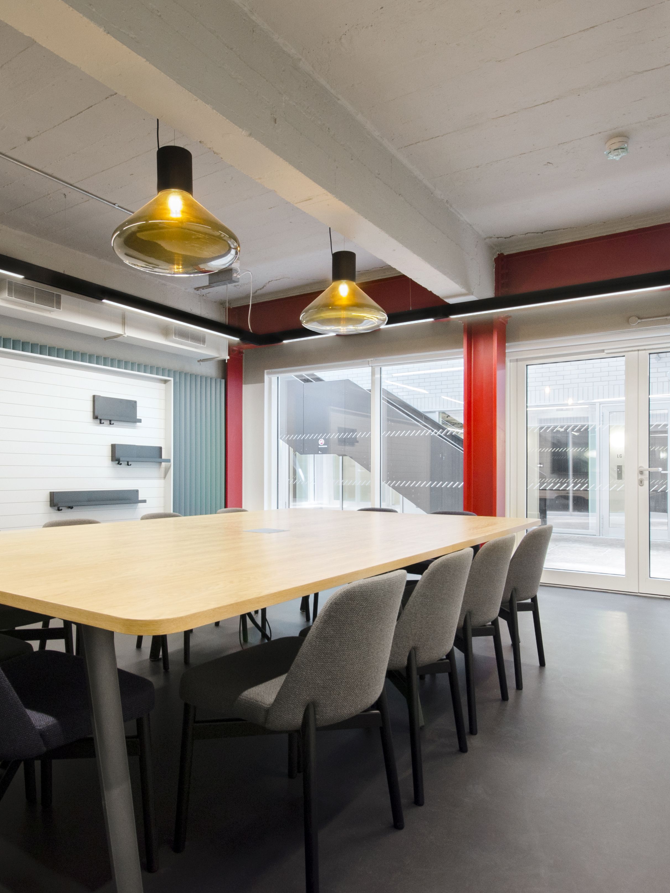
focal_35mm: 22
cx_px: 301
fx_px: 568
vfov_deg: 76.4
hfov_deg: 61.0
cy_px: 451
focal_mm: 10
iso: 200
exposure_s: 1/4
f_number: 8
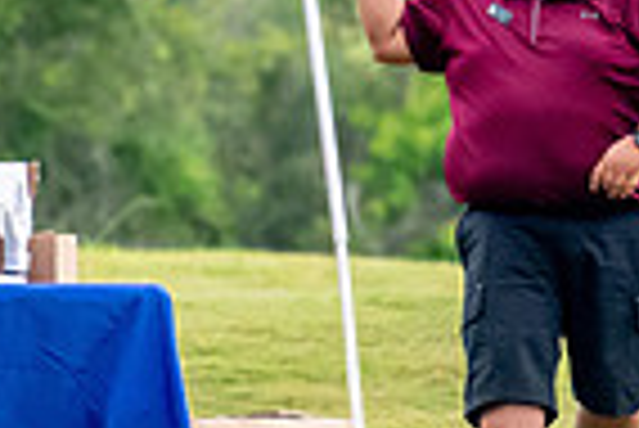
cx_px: 441
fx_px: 48986
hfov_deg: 0.7
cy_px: 56
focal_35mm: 2757
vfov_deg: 0.5
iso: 2800
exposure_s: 1/2000
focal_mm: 450
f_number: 5.6
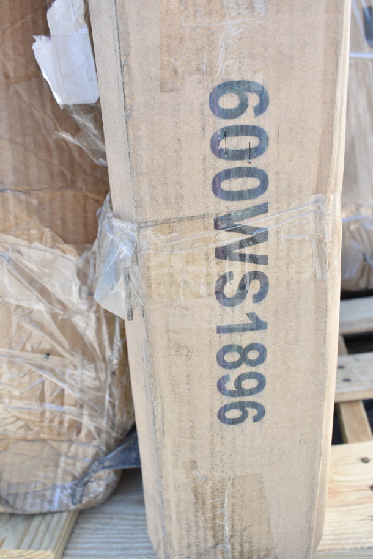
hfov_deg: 40.0
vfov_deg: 57.2
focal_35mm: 33
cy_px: 280
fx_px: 513
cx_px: 186
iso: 200
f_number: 5
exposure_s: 1/100
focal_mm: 22
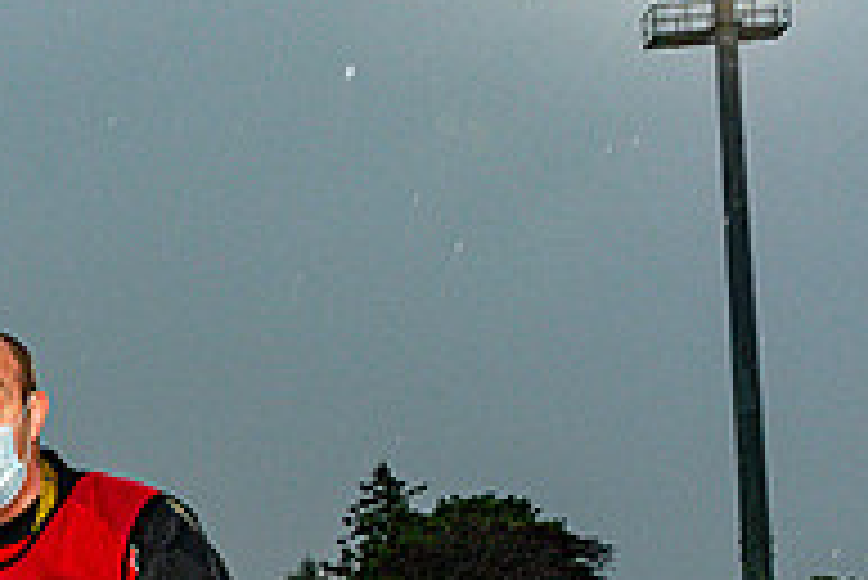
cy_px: 841
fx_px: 1737
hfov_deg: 24.4
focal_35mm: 72
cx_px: -270
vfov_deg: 17.3
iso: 1600
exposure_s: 1/200
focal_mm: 24
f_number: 5.6
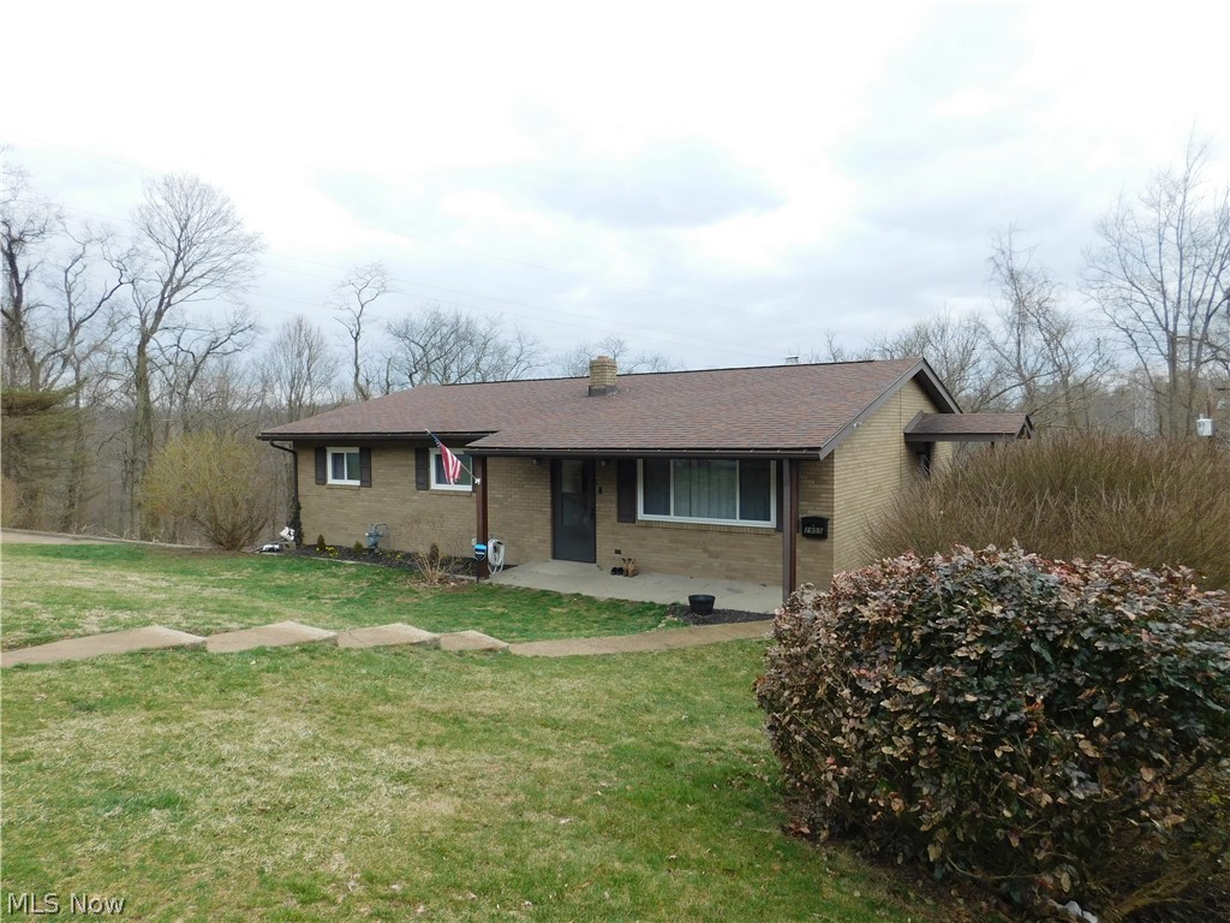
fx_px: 817
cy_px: 462
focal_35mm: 23
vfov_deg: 58.9
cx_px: 615
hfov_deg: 73.9
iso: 125
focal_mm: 4
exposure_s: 1/200
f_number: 3
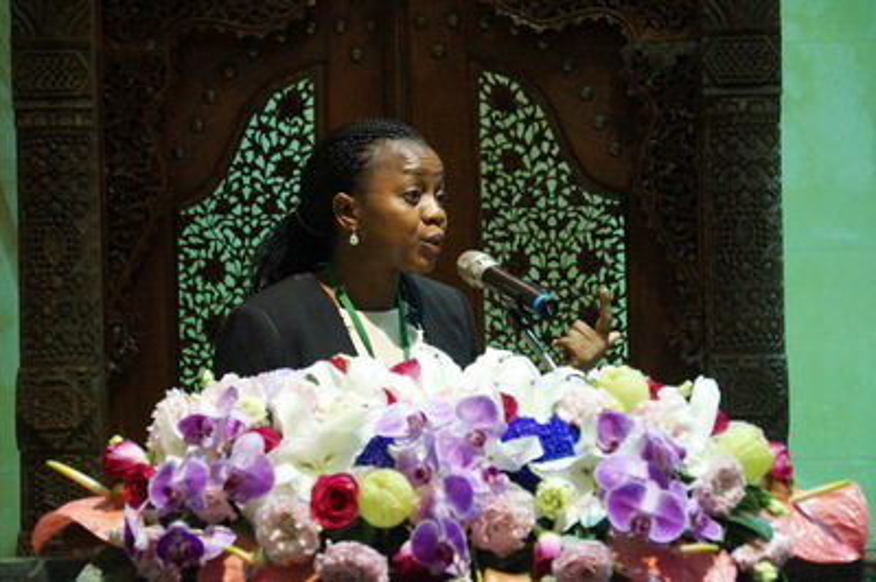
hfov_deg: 15.2
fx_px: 3282
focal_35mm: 135
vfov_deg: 10.1
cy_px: 291
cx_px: 438
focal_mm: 90
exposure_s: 1/80
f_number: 5.6
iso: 3200
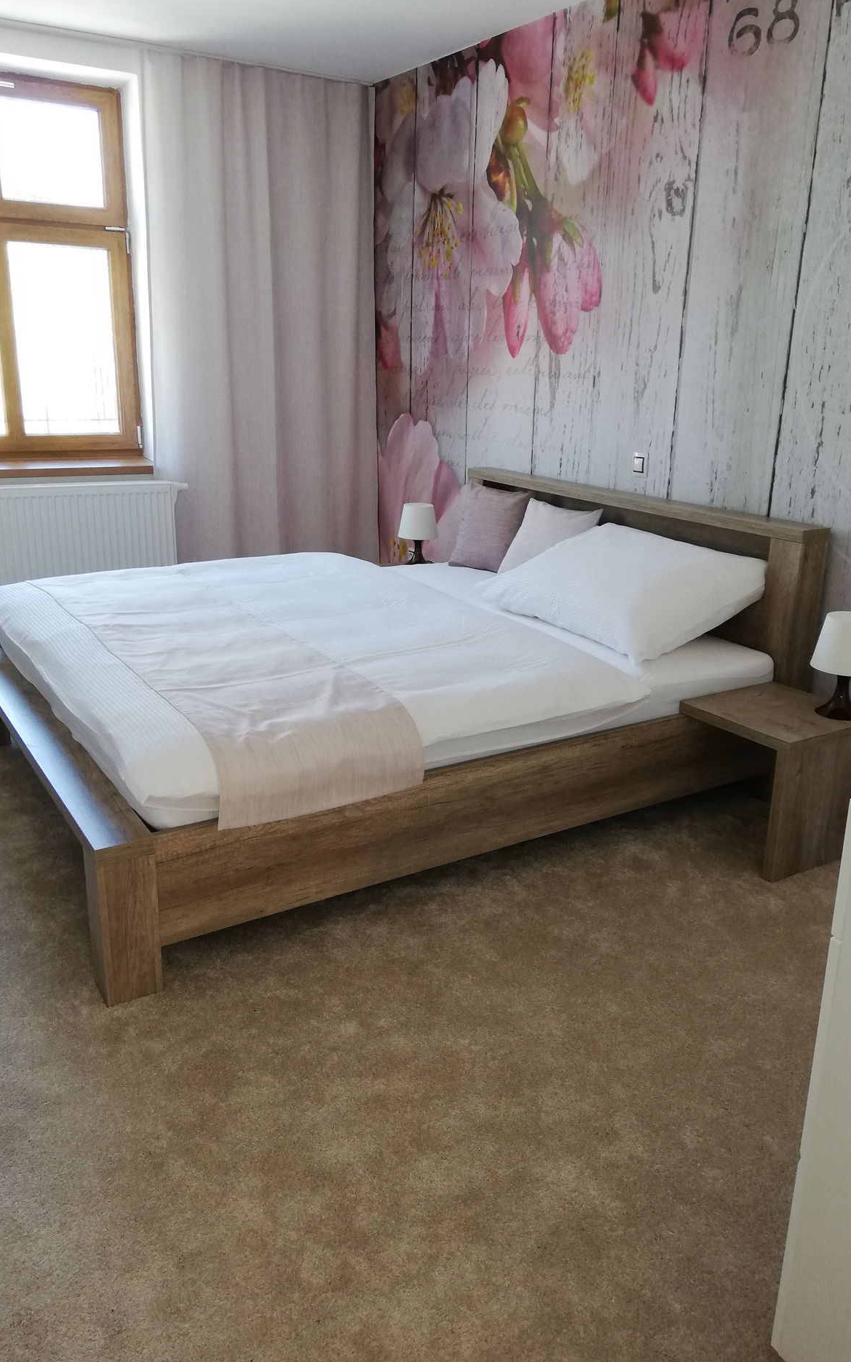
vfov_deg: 66.5
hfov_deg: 44.5
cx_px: 470
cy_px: 690
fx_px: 1039
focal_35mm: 28
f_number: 2.2
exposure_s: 1/40
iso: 160
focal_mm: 3.81
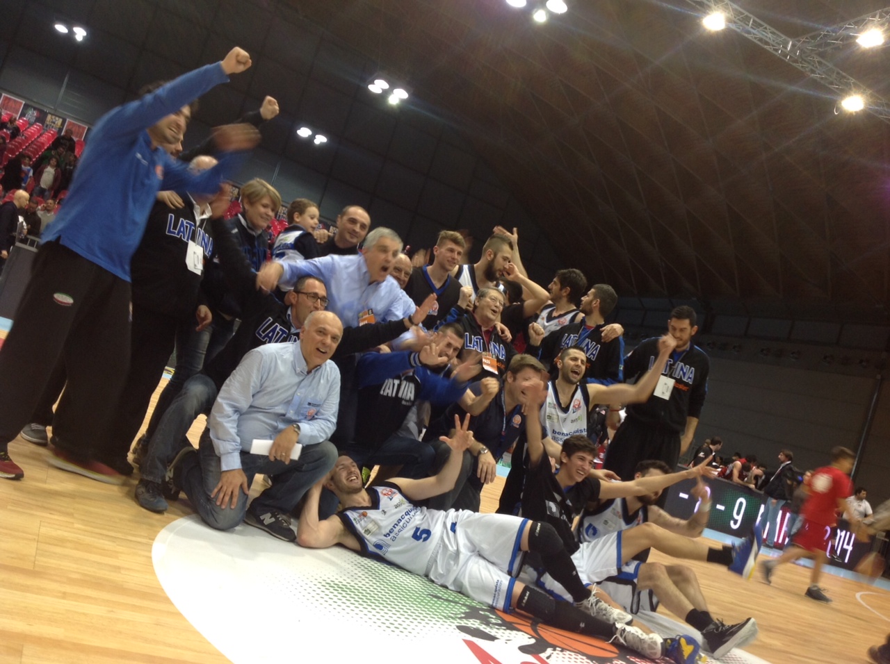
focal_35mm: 35
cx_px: 445
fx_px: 899
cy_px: 332
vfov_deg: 40.6
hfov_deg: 52.7
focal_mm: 4.28
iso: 64
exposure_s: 1/20
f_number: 2.4
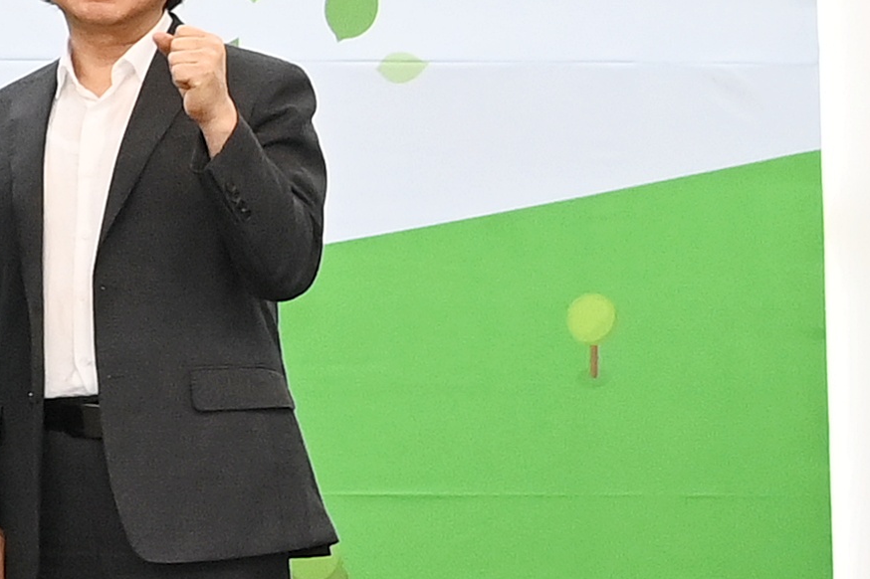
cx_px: -1474
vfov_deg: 6.4
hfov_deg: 8.5
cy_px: -103
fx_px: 5145
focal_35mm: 213
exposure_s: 1/125
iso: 3200
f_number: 6.3
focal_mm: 38
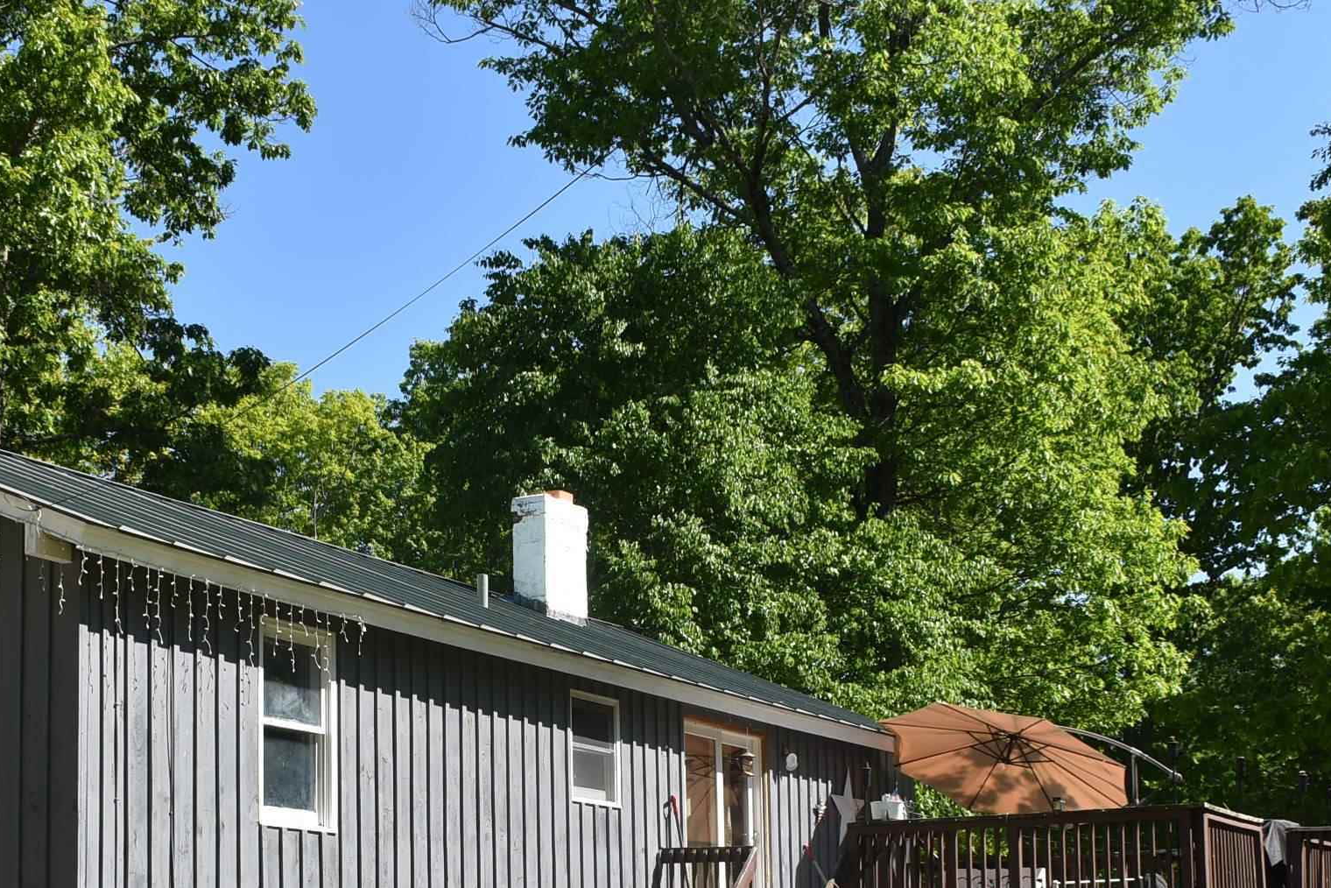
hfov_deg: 30.9
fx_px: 2403
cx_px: 577
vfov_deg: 20.5
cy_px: 806
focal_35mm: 65
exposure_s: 1/250
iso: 140
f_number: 8
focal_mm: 22
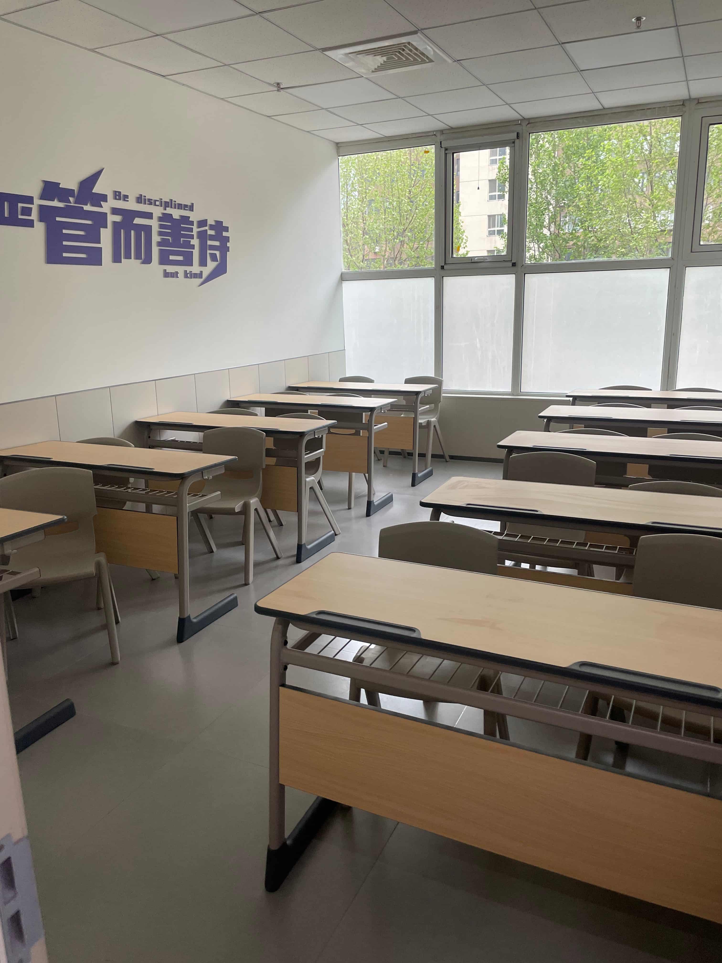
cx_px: 361
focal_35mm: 26
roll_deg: +2.7
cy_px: 482
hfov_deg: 53.1
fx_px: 723
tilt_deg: -11.8
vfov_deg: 67.3
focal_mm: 4.2
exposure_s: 1/121
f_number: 1.6
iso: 125
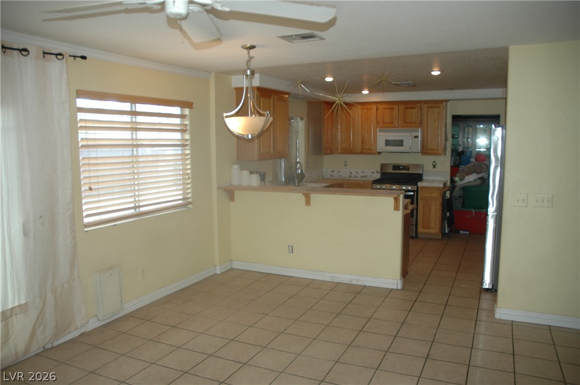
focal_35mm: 27
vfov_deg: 47.8
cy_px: 192
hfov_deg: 67.4
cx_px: 290
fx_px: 434
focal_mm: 18
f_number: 3.5
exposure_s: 1/60
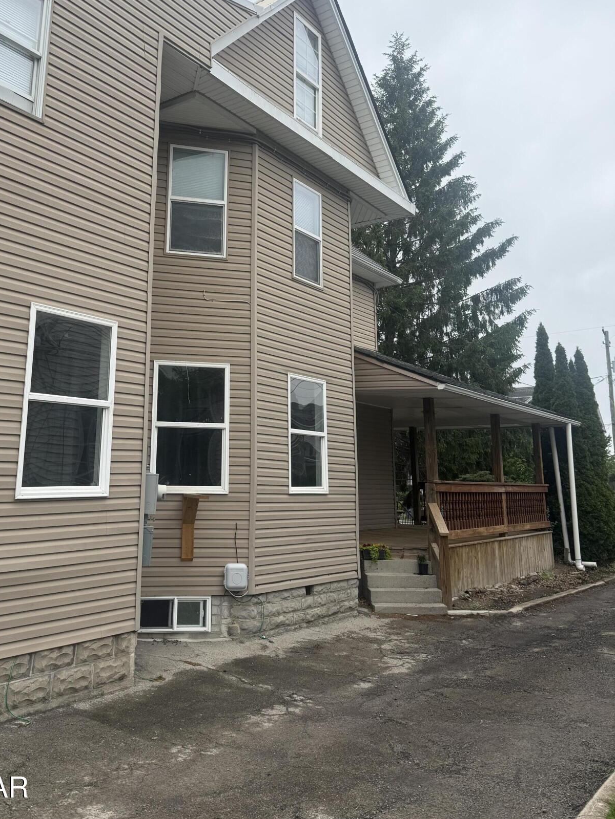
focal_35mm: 30
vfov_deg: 59.4
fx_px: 711
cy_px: 322
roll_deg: -1.0
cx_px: 231
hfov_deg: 46.4
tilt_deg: +12.5
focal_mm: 6.76
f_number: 1.78
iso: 80
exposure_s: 1/2801
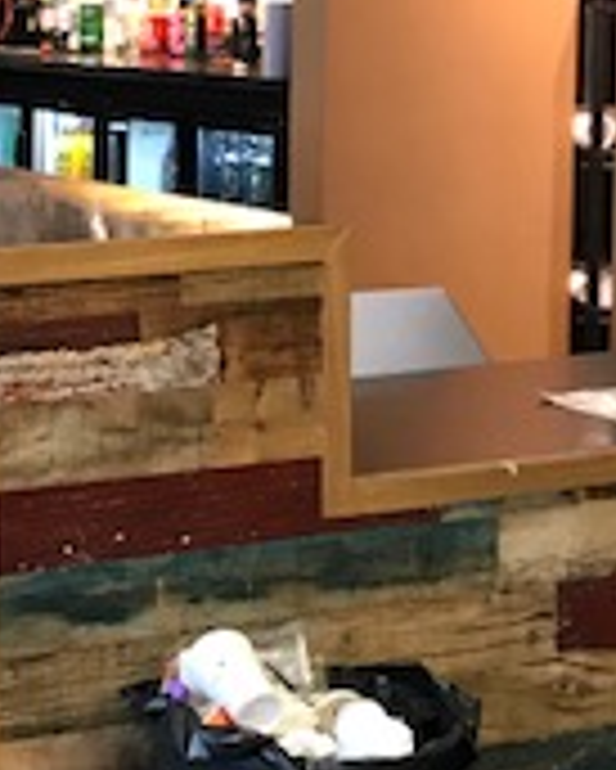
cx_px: -310
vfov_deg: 18.7
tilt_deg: -4.9
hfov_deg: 14.1
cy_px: 212
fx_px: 2322
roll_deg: +0.3
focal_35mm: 102
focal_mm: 3.99
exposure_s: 1/17
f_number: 1.8
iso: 80
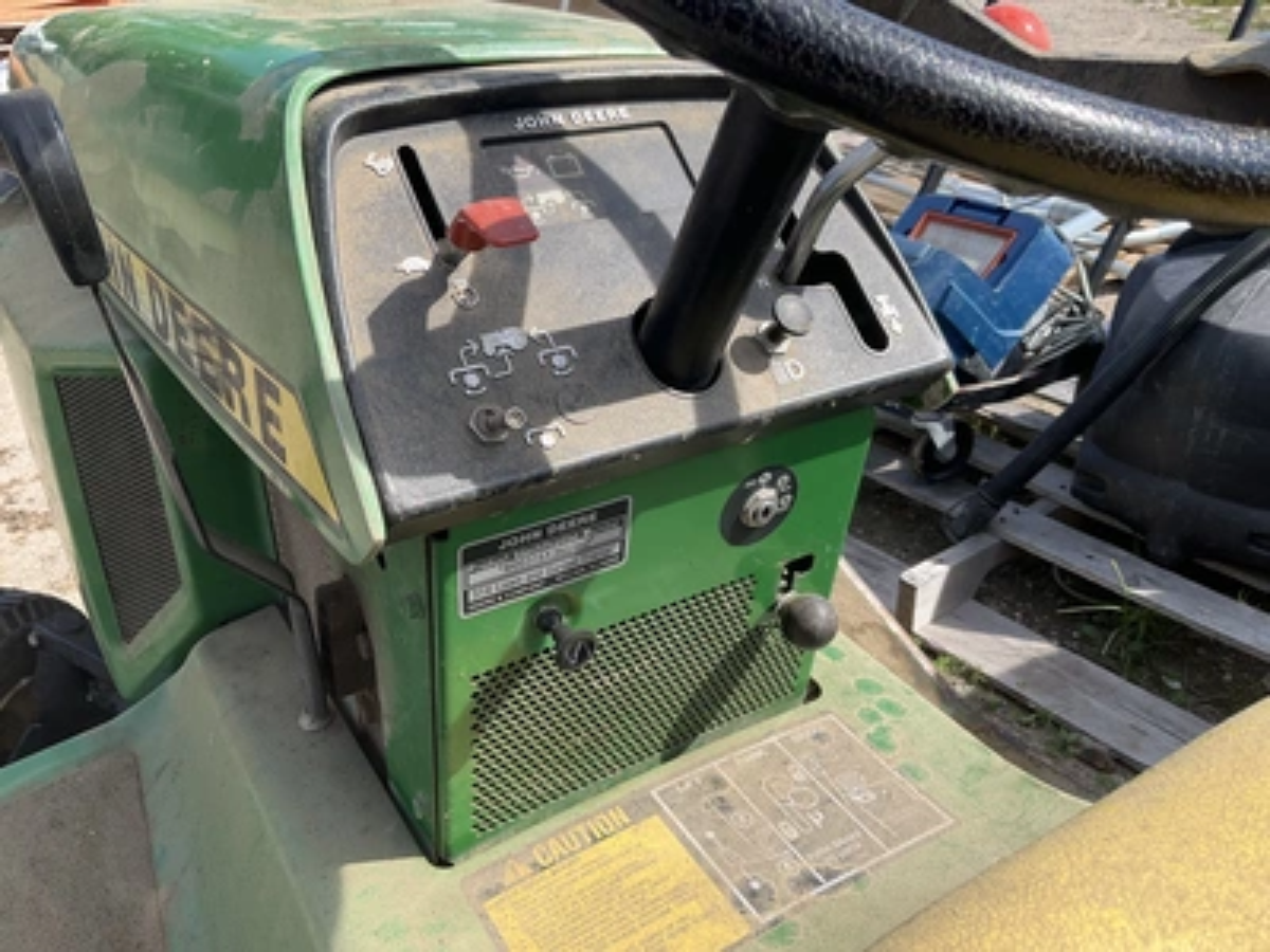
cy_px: 476
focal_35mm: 29
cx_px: 635
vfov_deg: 48.2
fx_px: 1064
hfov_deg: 61.7
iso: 25
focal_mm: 3
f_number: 1.8
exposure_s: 1/770
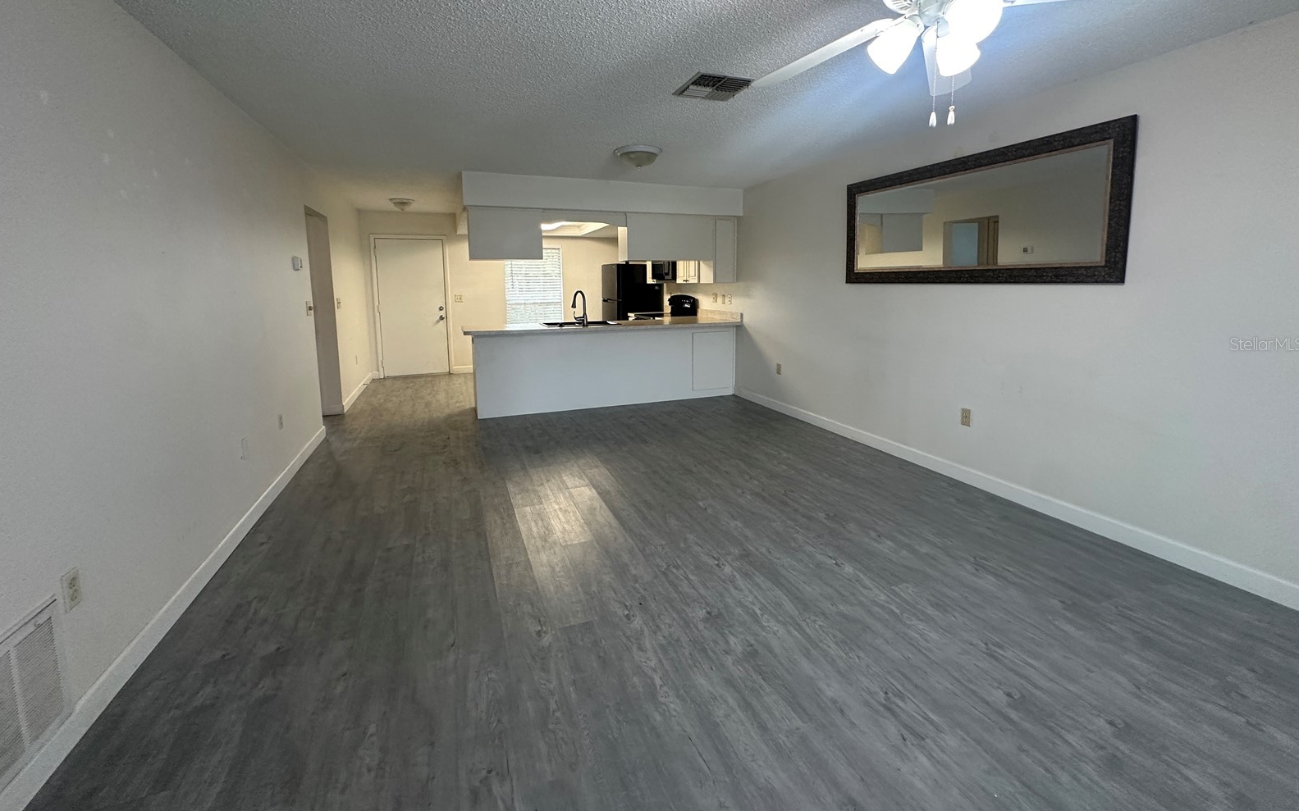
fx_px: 531
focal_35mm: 15
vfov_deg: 74.3
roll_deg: +0.0
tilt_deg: -6.7
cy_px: 344
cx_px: 651
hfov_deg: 101.5
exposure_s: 1/60
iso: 250
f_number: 2.2
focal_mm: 2.22
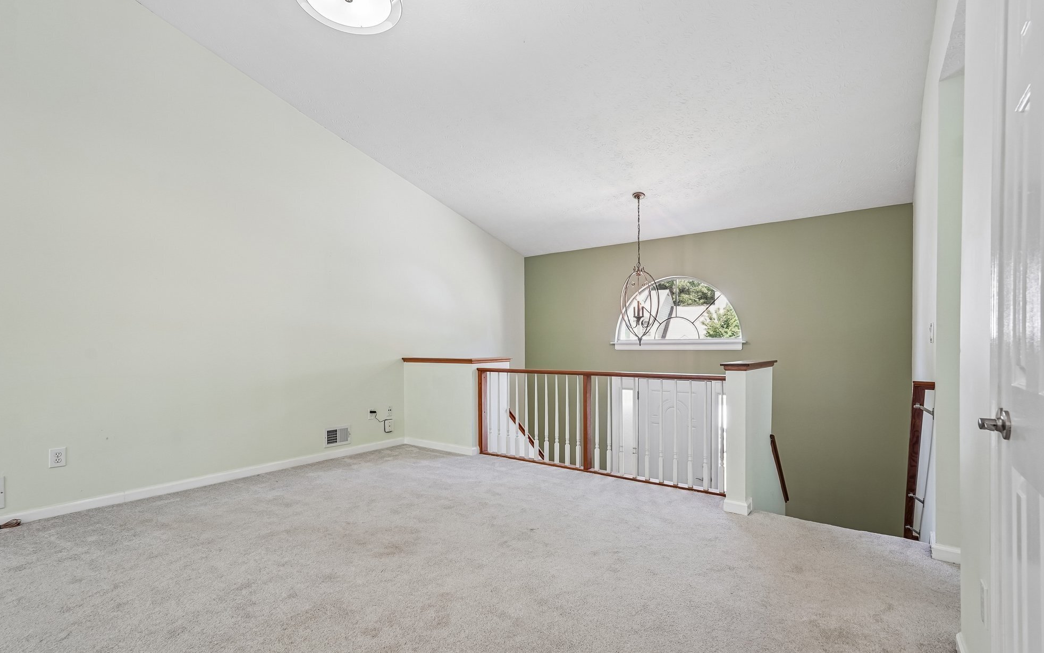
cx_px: 515
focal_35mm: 17
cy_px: 349
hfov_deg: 94.4
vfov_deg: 67.9
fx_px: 484
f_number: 8
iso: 800
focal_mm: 16
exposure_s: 1/40
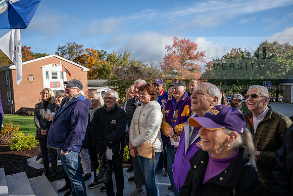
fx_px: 228
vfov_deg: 46.4
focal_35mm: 28
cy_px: 98
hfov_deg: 65.5
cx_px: 146
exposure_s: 1/800
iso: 80
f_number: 3.5
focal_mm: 28
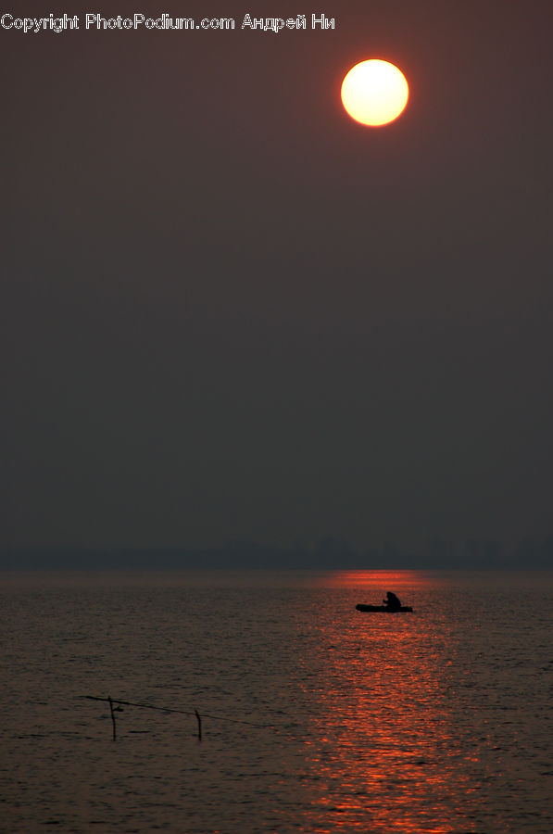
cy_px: 417
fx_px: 6936
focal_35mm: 300
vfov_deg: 6.9
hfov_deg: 4.6
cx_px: 276
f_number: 6.3
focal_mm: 200
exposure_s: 1/640
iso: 200
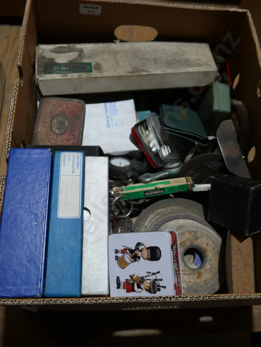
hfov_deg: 44.2
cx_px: 130
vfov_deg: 56.8
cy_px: 174
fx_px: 321
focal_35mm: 32
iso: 200
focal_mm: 16
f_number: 3.6
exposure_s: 1/125
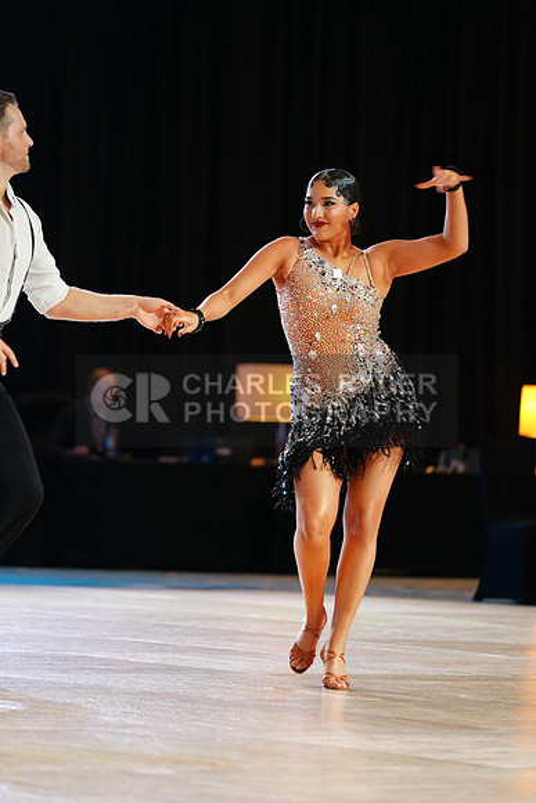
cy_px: 402
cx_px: 268
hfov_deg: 7.1
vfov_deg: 10.7
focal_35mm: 193
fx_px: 4307
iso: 2500
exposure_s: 1/250
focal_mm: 193
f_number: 4
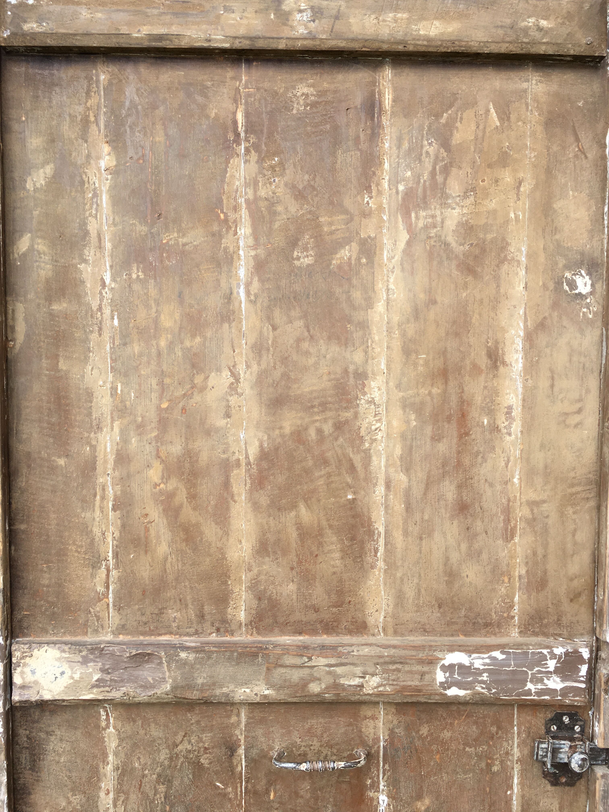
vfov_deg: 61.7
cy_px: 406
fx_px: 680
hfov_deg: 48.2
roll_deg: +0.2
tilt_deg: -10.4
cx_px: 304
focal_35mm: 29
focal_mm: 4.15
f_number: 2.2
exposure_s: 1/254
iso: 25
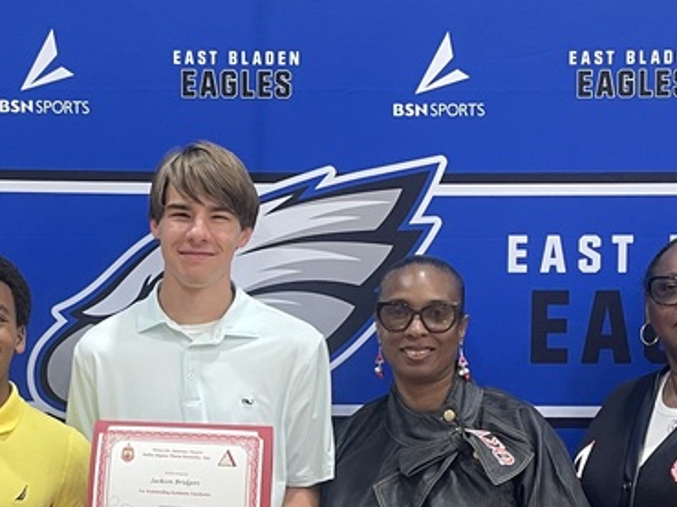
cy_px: 353
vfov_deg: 20.3
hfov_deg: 26.8
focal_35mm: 72
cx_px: 198
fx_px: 1407
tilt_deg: -1.1
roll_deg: -1.0
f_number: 1.6
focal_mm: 4.2
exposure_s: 1/60
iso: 125
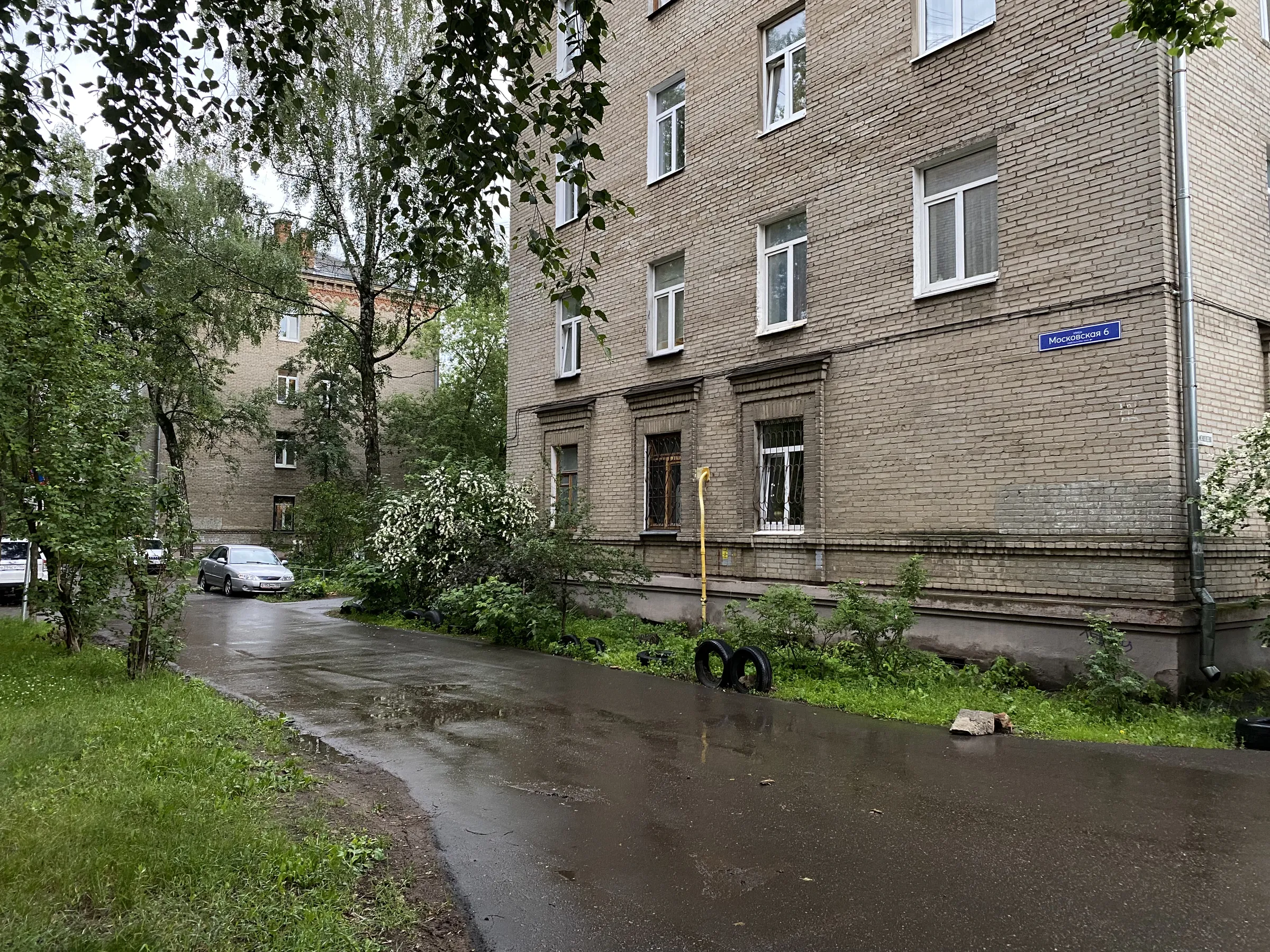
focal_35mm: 26
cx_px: 635
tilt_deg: +4.9
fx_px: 954
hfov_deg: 67.3
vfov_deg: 53.1
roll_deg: -1.0
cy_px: 476
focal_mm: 4.25
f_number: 1.8
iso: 200
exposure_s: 1/50
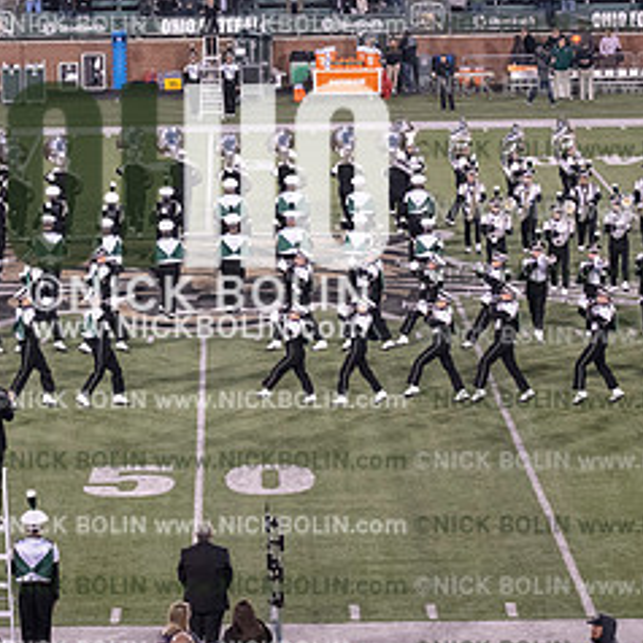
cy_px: 212
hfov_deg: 12.0
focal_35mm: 145
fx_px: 3047
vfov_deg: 12.0
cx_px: 197
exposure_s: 1/1250
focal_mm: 70
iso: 5000
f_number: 3.2
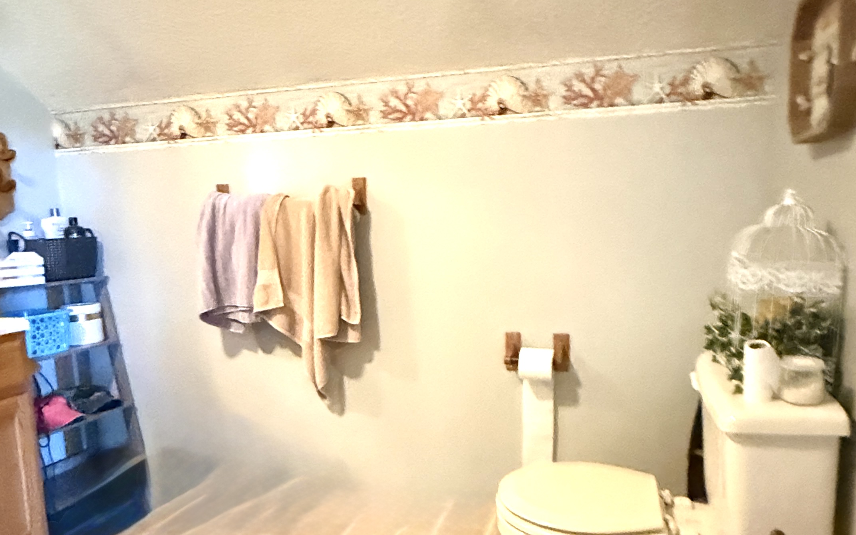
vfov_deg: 44.5
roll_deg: +3.1
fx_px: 653
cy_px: 301
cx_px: 445
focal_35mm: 28
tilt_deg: -3.2
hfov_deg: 66.4
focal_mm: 2.22
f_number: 2.2
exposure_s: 1/40
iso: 1600
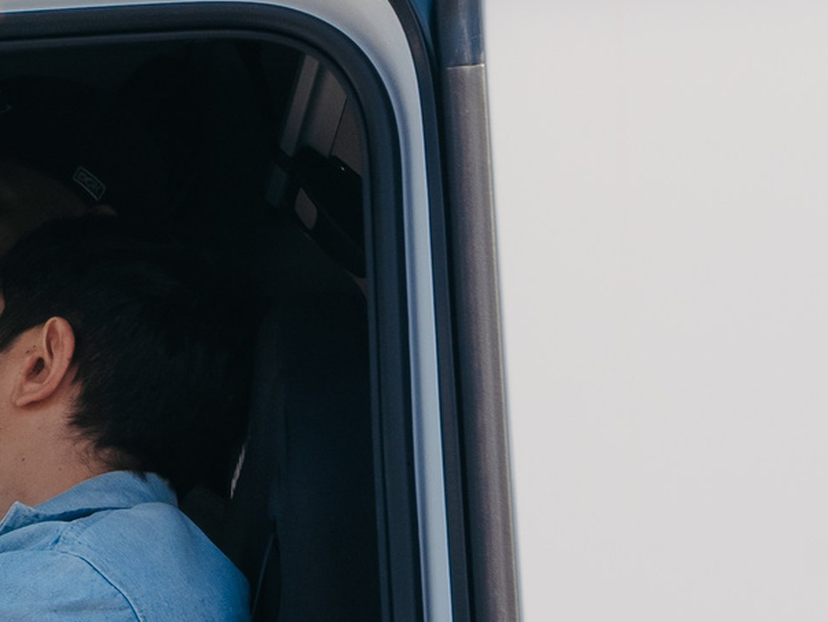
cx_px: -470
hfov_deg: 6.8
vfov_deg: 5.2
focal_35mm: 286
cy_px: 240
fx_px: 6844
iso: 160
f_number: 11
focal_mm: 70
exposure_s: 1/160
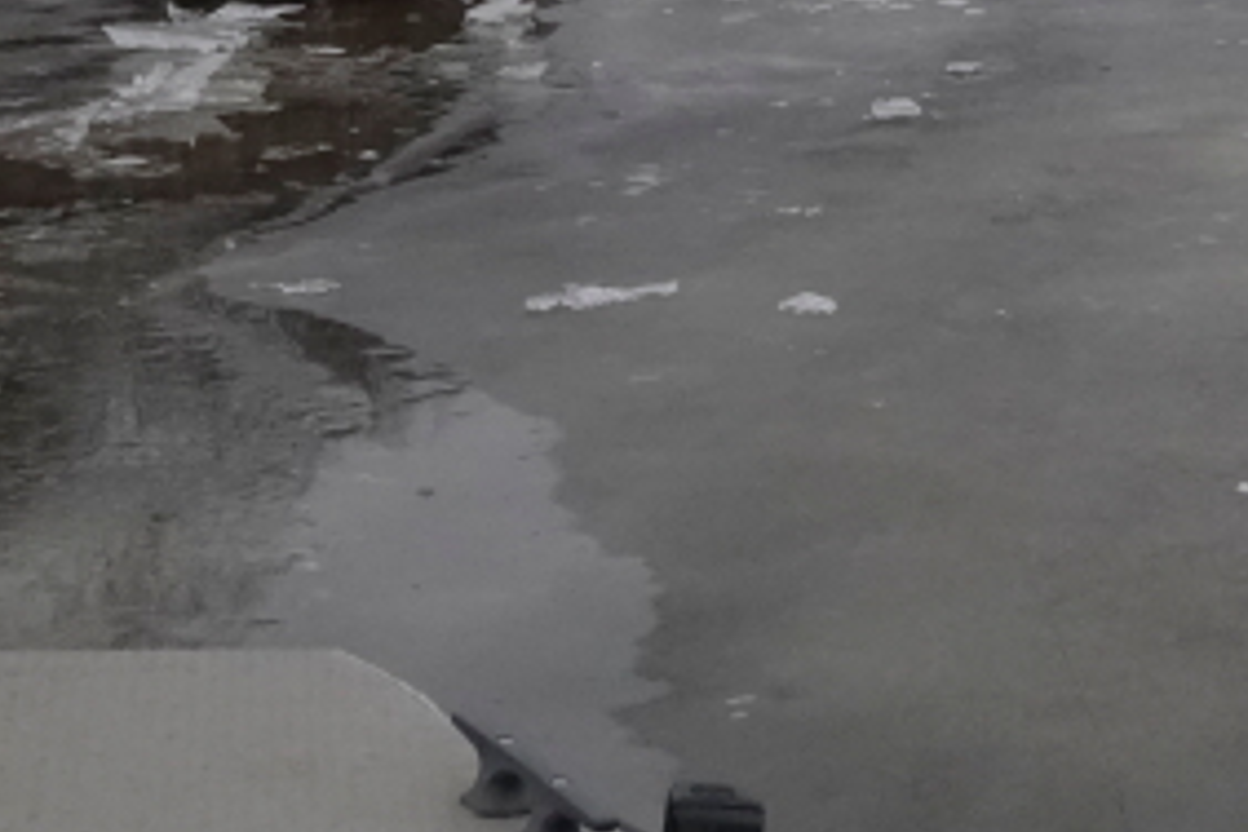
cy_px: -292
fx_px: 3432
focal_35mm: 99
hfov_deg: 19.6
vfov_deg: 13.3
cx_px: 1434
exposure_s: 1/1000
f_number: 10
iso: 1250
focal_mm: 11.51
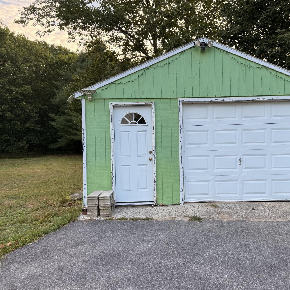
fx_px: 275
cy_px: 146
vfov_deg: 55.6
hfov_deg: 55.2
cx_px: 174
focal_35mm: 29
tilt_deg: -1.2
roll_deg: +1.3
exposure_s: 1/194
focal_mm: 6.76
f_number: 1.78
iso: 64
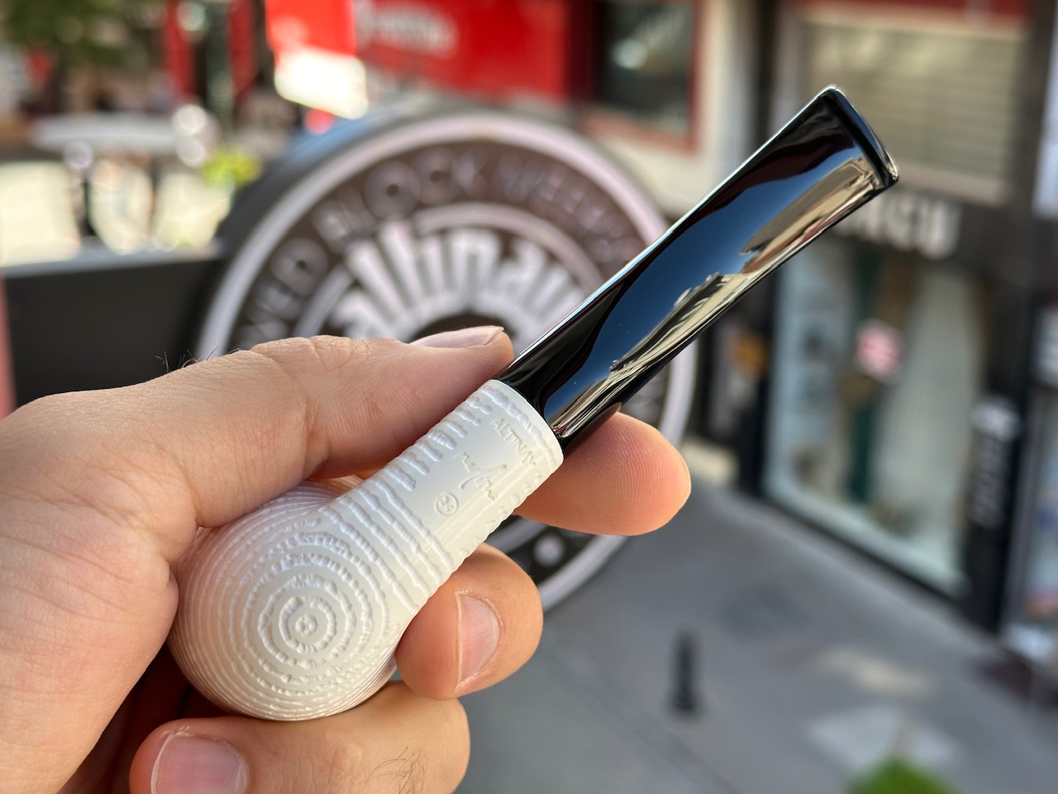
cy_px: 397
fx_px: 1467
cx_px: 529
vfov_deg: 30.3
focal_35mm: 48
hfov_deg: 39.7
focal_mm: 6.86
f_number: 1.78
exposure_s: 1/426
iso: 64
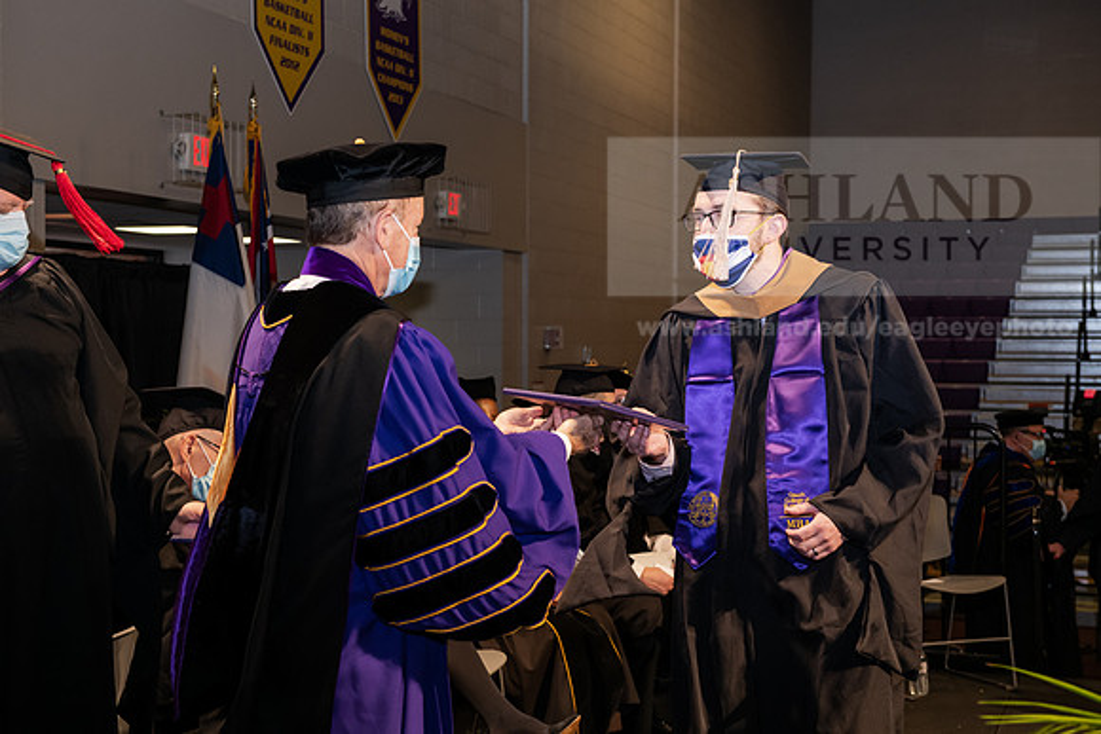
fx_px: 1774
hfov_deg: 34.5
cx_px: 550
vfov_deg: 23.4
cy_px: 367
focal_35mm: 58
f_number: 6.3
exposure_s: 1/200
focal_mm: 58
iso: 1600
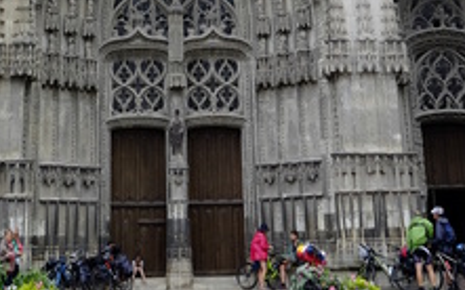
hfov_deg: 21.4
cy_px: -307
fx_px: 1229
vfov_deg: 11.9
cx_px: 183
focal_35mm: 97
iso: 400
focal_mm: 23
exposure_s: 1/100
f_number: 8
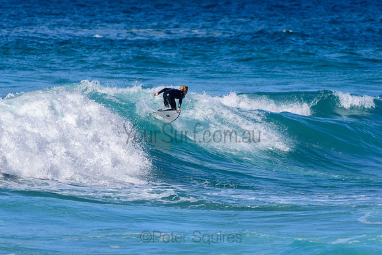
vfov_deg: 1.8
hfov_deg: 2.7
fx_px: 7960
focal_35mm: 750
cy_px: 128
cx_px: 191
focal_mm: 500
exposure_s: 1/2000
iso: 250
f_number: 5.6
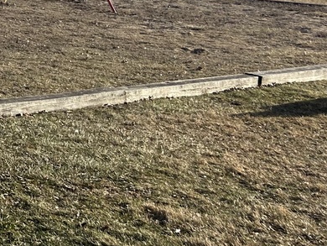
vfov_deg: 14.7
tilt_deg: -1.8
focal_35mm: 96
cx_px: -275
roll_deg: -3.7
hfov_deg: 16.7
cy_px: -77
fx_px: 907
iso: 50
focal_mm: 5.7
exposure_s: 1/3257
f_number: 1.5
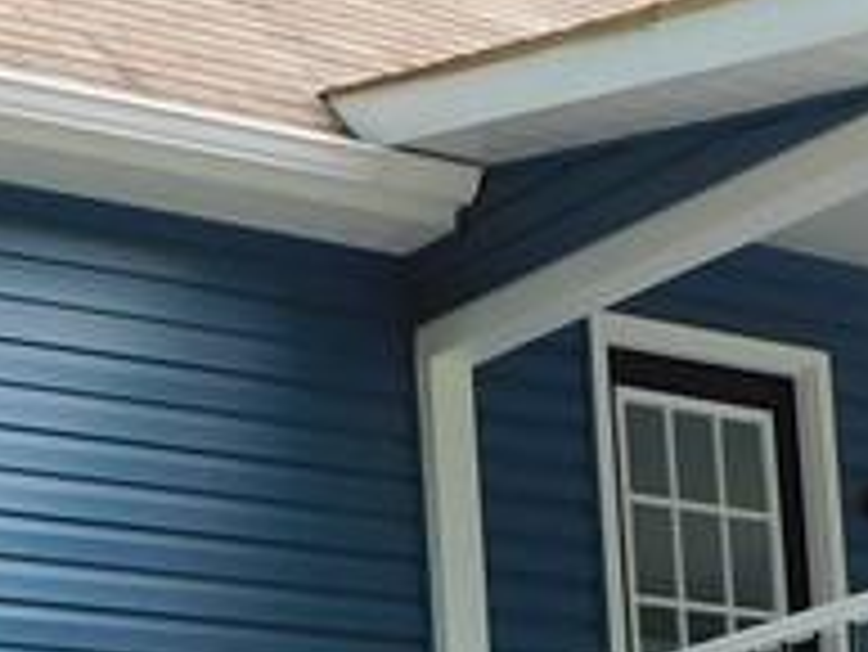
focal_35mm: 122
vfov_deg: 11.8
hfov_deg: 16.1
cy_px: 895
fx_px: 3061
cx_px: 202
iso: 125
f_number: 3
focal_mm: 4
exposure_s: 1/125
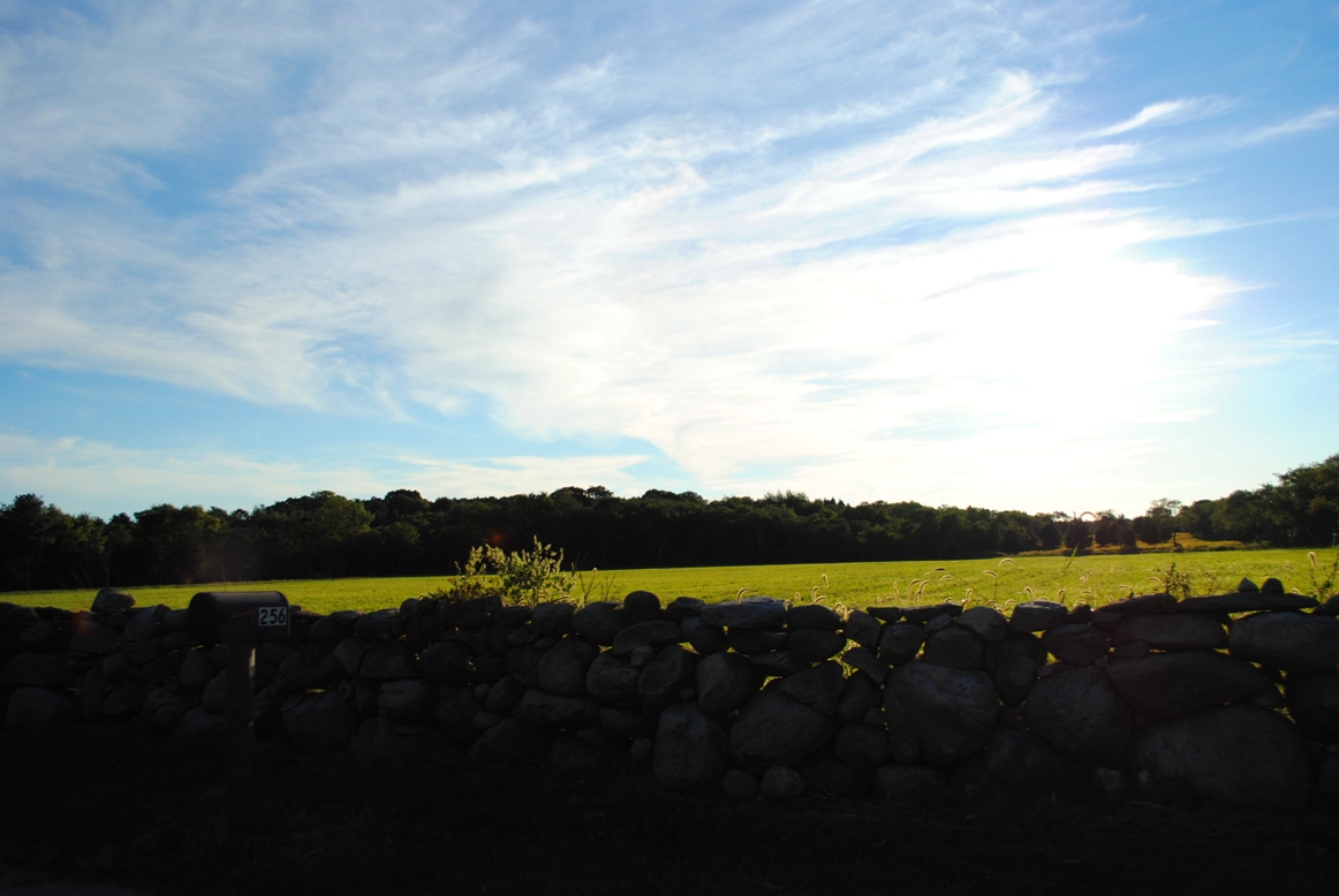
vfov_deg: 43.7
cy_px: 448
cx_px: 670
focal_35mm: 30
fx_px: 1117
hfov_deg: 61.9
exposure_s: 1/2000
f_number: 4.5
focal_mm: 20
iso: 200
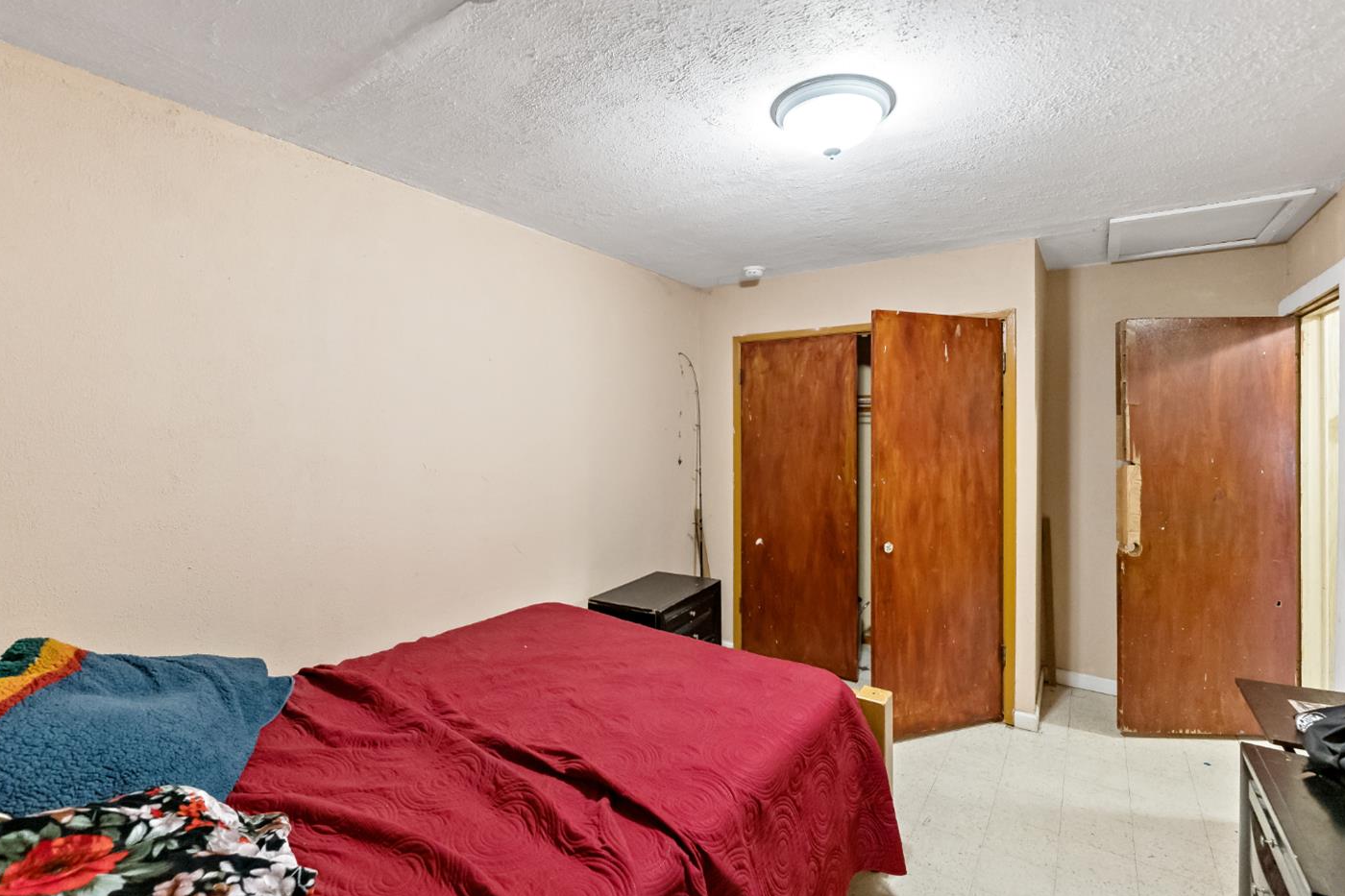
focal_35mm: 15
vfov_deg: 77.2
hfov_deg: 100.4
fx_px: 560
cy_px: 472
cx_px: 695
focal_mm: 14
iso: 2500
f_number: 2.8
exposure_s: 1/160
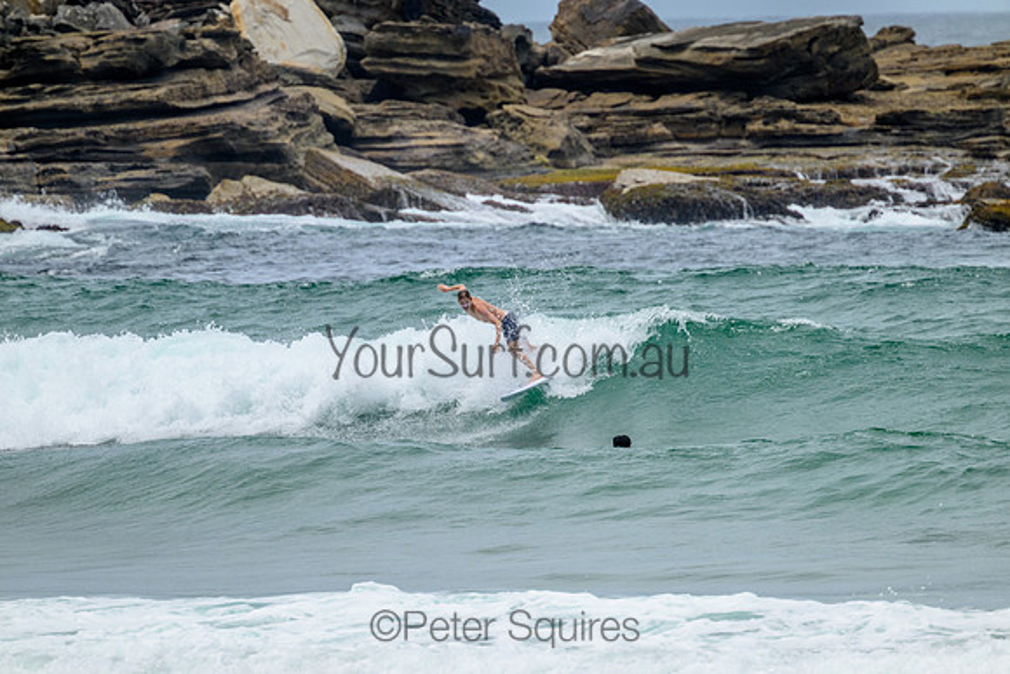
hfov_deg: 2.6
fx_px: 22449
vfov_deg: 1.7
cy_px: 337
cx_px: 505
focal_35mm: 800
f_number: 11
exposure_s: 1/2000
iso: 900
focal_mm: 800
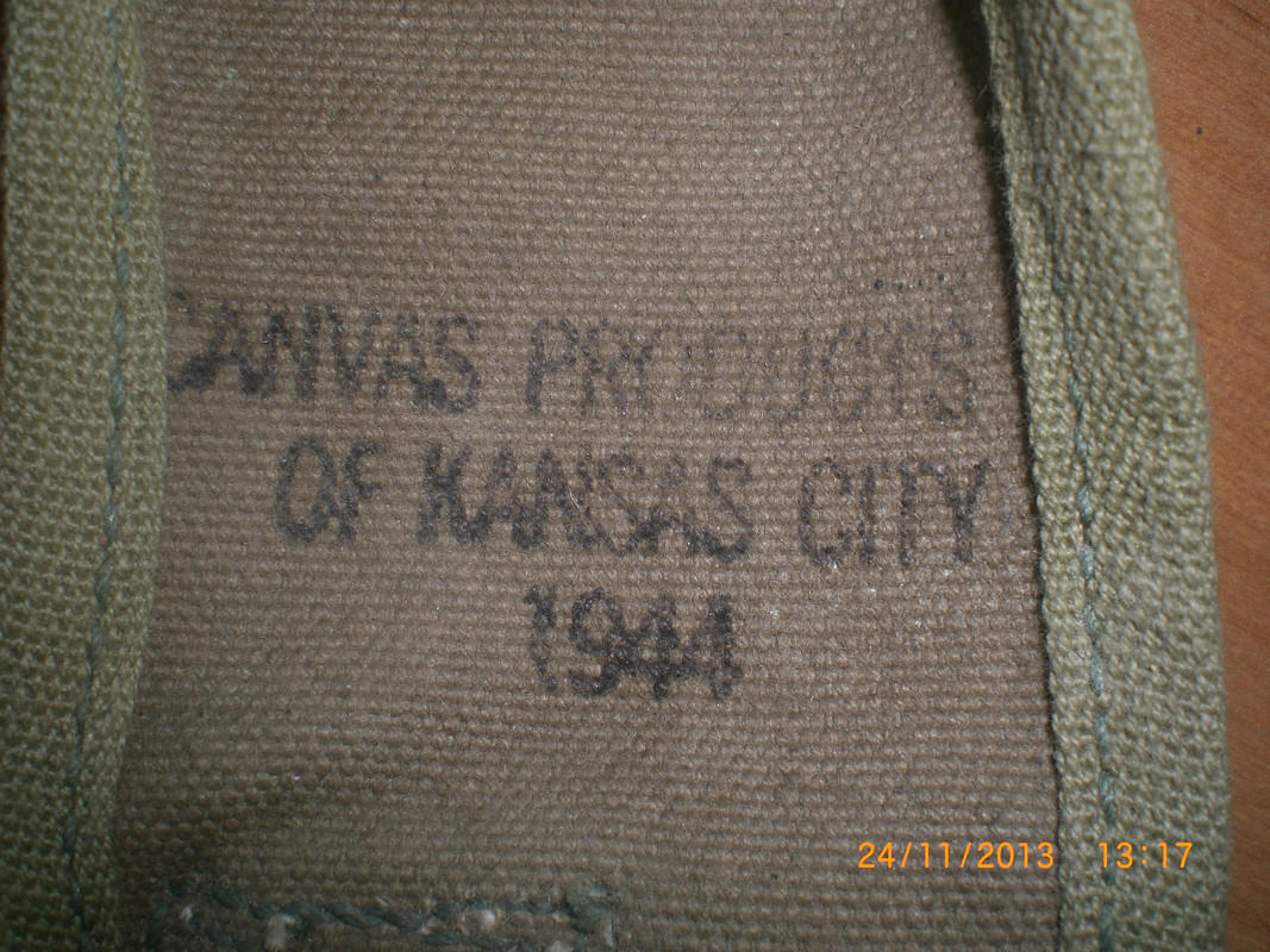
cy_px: 476
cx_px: 635
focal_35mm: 38
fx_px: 1394
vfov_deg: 37.7
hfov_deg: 49.0
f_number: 4.4
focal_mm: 6.3
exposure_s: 1/60
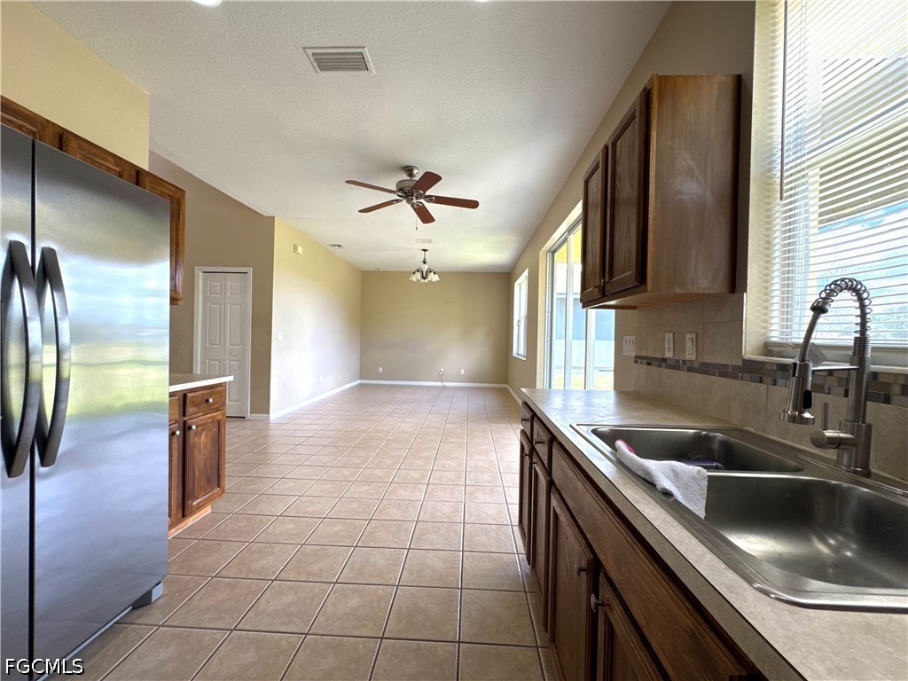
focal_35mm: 14
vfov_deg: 85.7
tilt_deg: -0.9
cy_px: 340
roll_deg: -1.0
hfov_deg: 102.1
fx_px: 367
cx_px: 454
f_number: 2.2
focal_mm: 2.22
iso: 100
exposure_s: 1/120
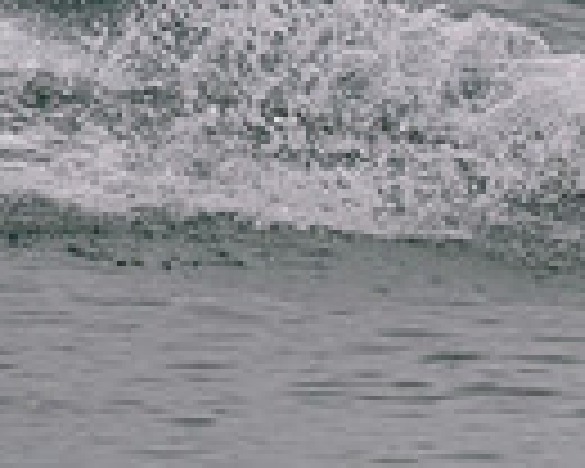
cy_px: 56
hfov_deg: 0.7
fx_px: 50885
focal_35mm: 2939
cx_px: 1184
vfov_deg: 0.5
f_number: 11
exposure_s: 1/1600
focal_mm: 700
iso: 1250
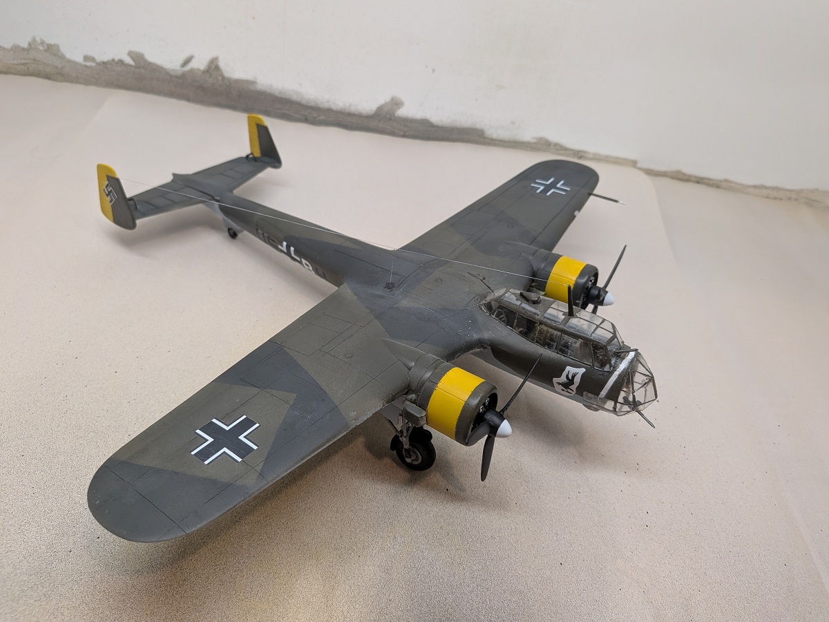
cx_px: 414
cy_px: 311
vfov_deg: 56.8
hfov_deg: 71.6
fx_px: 575
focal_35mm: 24
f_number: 1.7
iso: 121
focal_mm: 4.53
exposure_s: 1/120
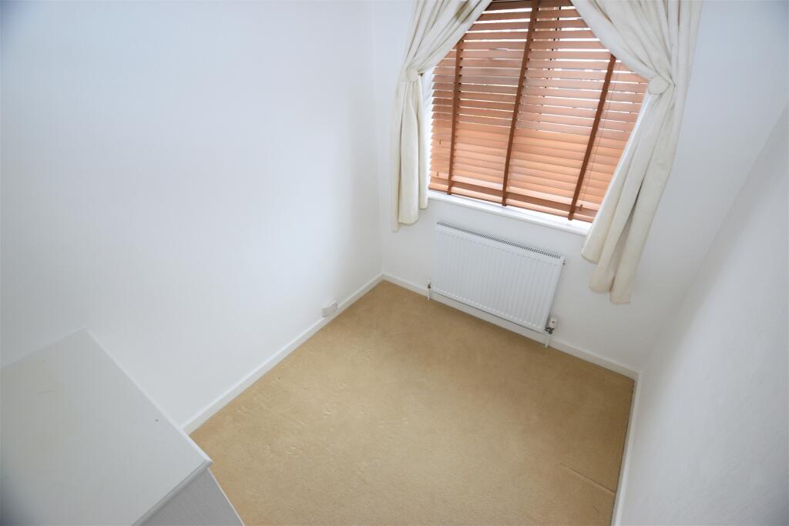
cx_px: 394
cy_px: 263
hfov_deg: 100.4
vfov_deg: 77.3
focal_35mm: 15
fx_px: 329
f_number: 4.5
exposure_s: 1/80
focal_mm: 10
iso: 400
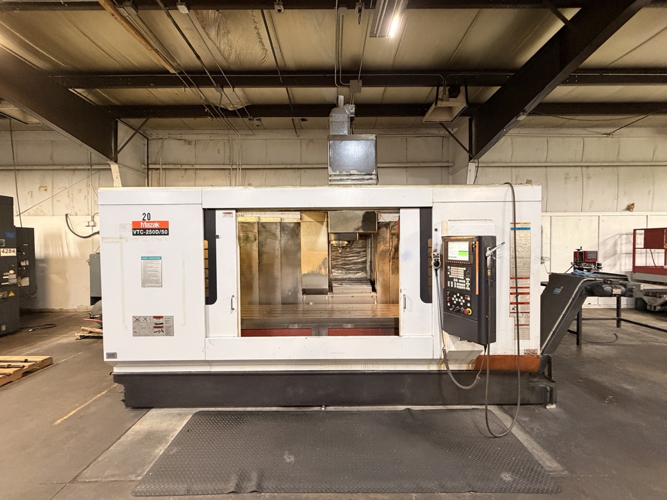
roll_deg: +0.6
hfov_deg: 102.1
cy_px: 250
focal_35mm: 14
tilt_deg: -0.6
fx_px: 270
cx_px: 334
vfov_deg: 85.7
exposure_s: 1/60
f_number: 2.2
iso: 400
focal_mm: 2.22
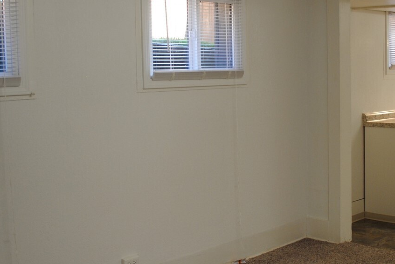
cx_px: 245
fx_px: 593
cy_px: 121
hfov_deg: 36.6
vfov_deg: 25.1
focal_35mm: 54
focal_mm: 18
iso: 200
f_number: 3.5
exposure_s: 1/40
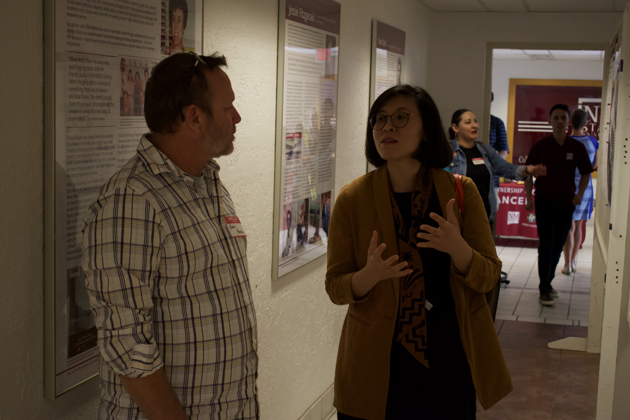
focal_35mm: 54
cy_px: 210
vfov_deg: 25.1
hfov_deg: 36.9
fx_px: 945
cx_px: 315
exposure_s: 1/125
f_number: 4.8
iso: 1600
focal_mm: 36
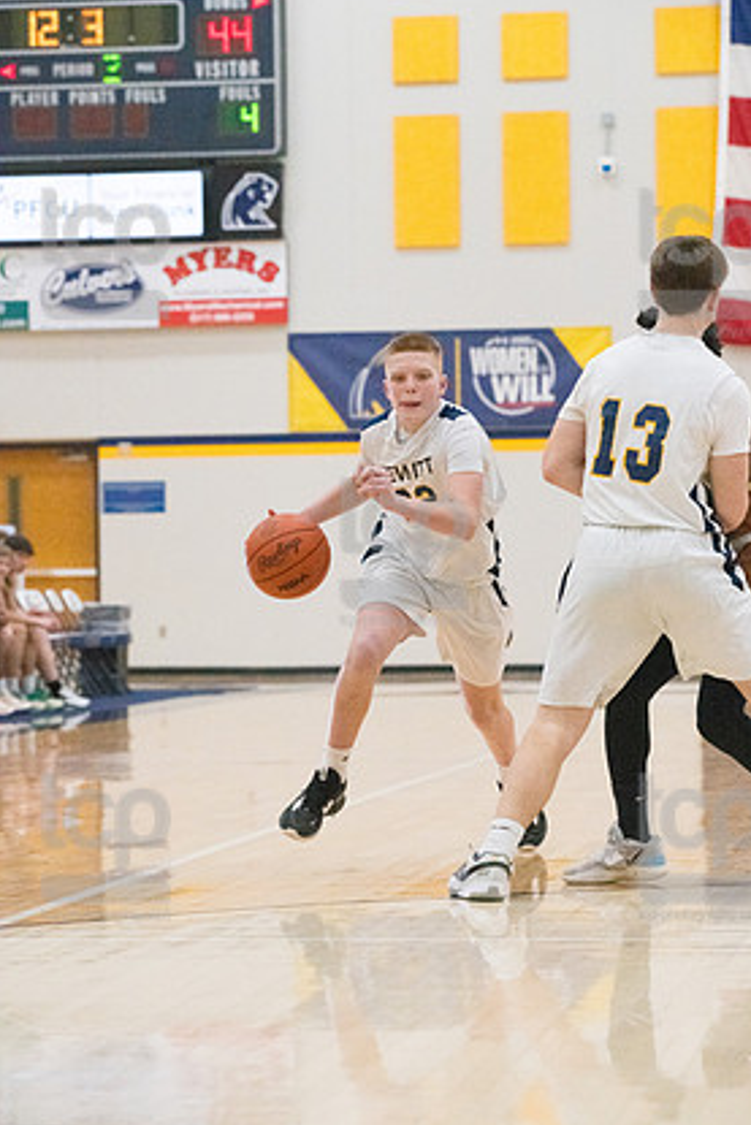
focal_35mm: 130
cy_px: 553
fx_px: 4064
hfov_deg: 10.6
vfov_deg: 15.8
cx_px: 404
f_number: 4.5
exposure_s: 1/1600
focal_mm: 120
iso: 10000
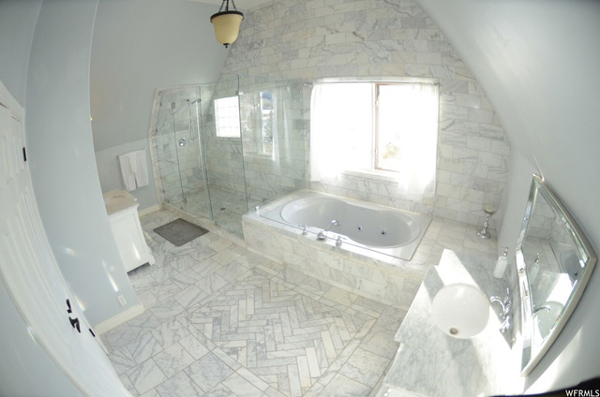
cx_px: 300
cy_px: 198
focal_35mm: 16
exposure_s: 1/250
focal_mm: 10.5
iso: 800
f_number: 2.8
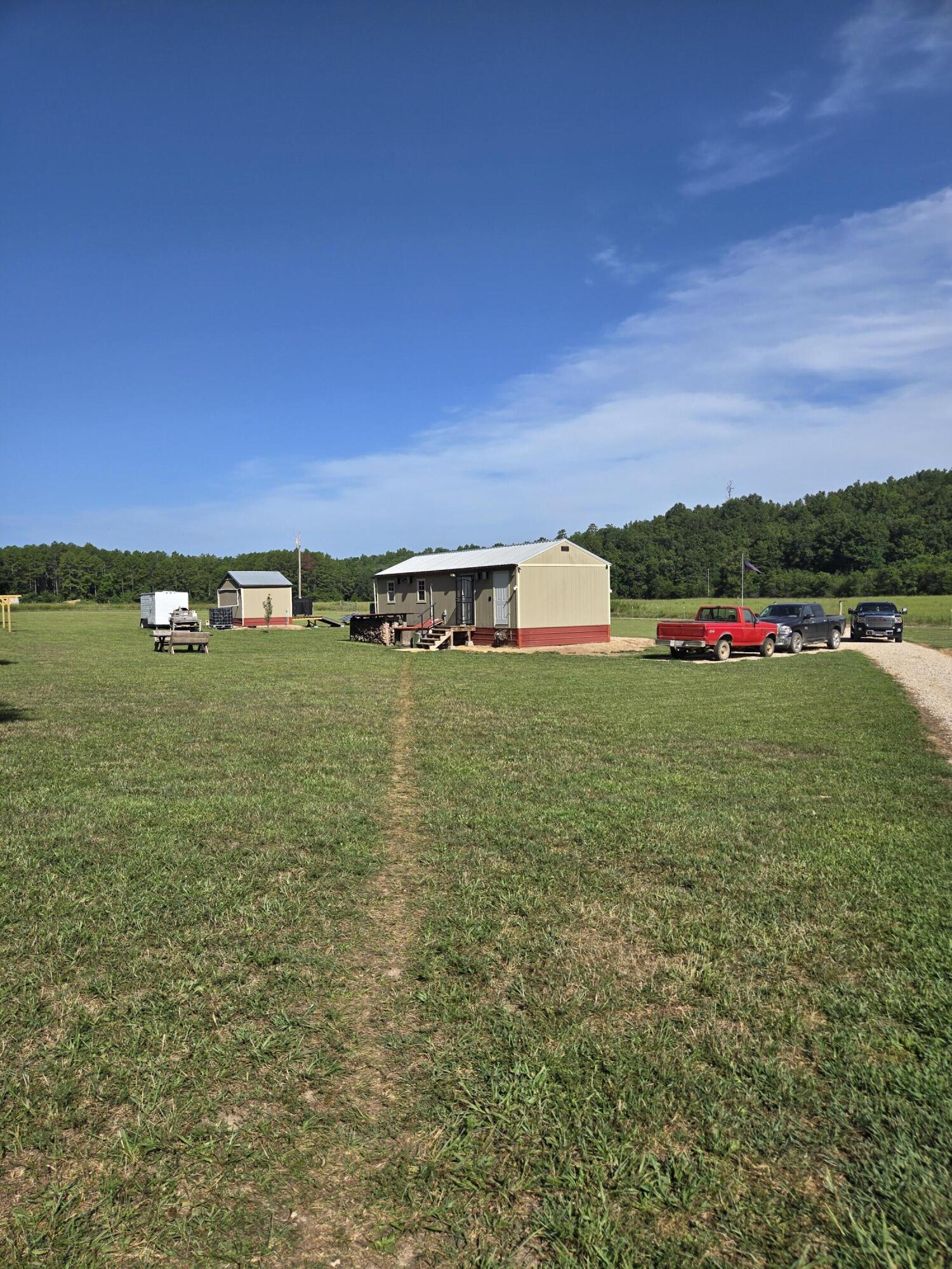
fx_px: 843
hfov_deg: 58.9
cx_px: 476
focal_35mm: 23
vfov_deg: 73.9
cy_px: 634
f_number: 1.8
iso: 25
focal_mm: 5.4
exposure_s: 1/2497
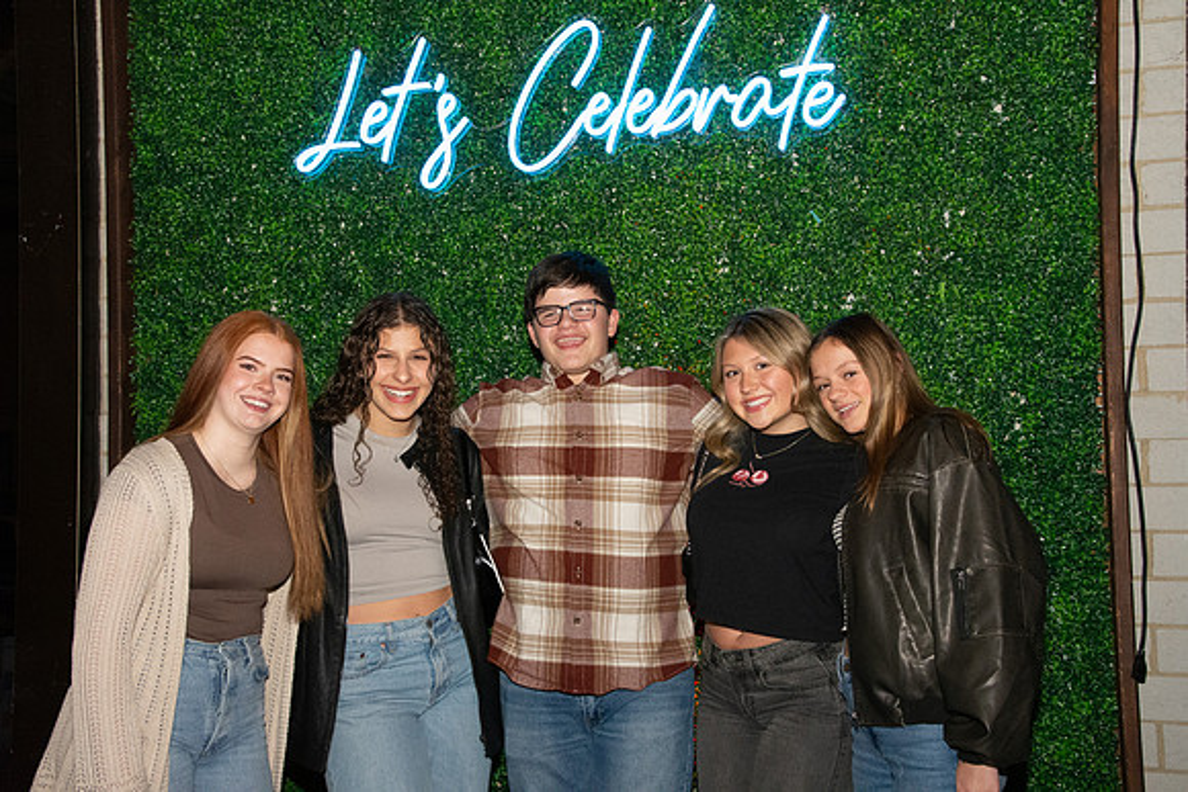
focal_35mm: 48
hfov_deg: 41.1
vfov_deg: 28.1
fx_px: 1584
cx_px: 594
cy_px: 396
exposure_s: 1/250
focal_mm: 32
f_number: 11
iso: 4000
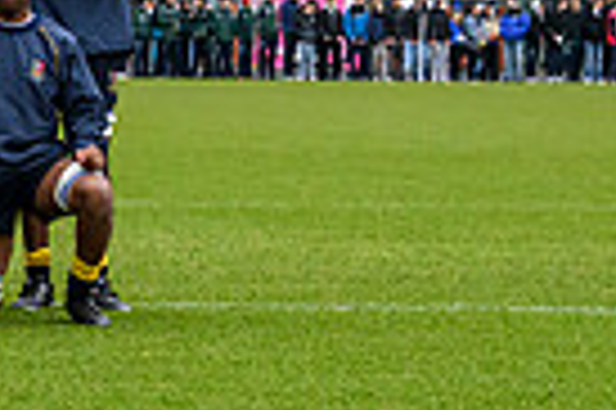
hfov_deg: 6.7
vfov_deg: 4.6
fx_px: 5076
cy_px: -340
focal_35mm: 297
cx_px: -594
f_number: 5.6
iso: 2500
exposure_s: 1/1000
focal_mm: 70
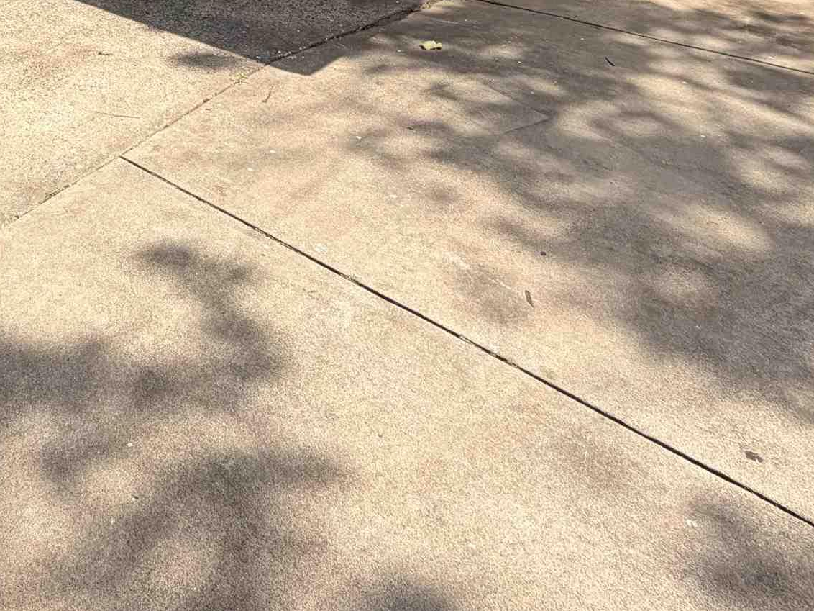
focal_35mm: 38
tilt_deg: -14.2
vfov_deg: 32.0
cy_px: -106
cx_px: 155
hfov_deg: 46.2
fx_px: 894
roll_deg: -0.7
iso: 25
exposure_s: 1/770
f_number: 2.2
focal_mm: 2.22
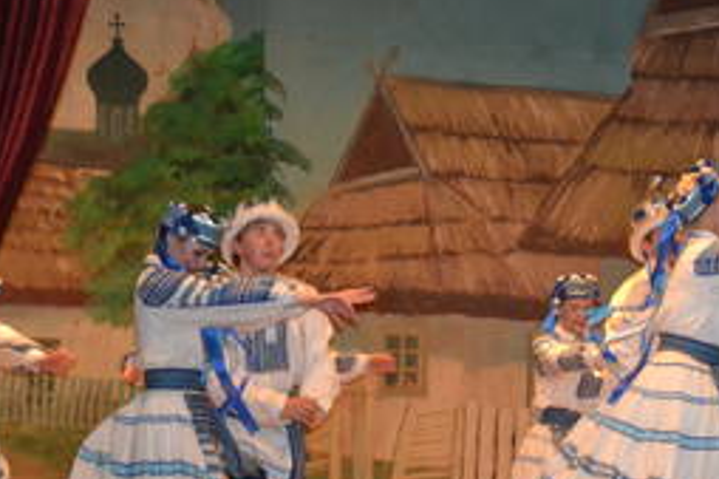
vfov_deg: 7.0
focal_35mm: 195
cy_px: 313
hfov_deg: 10.5
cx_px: 674
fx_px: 3892
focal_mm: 66
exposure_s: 1/60
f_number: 5.3
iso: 3200
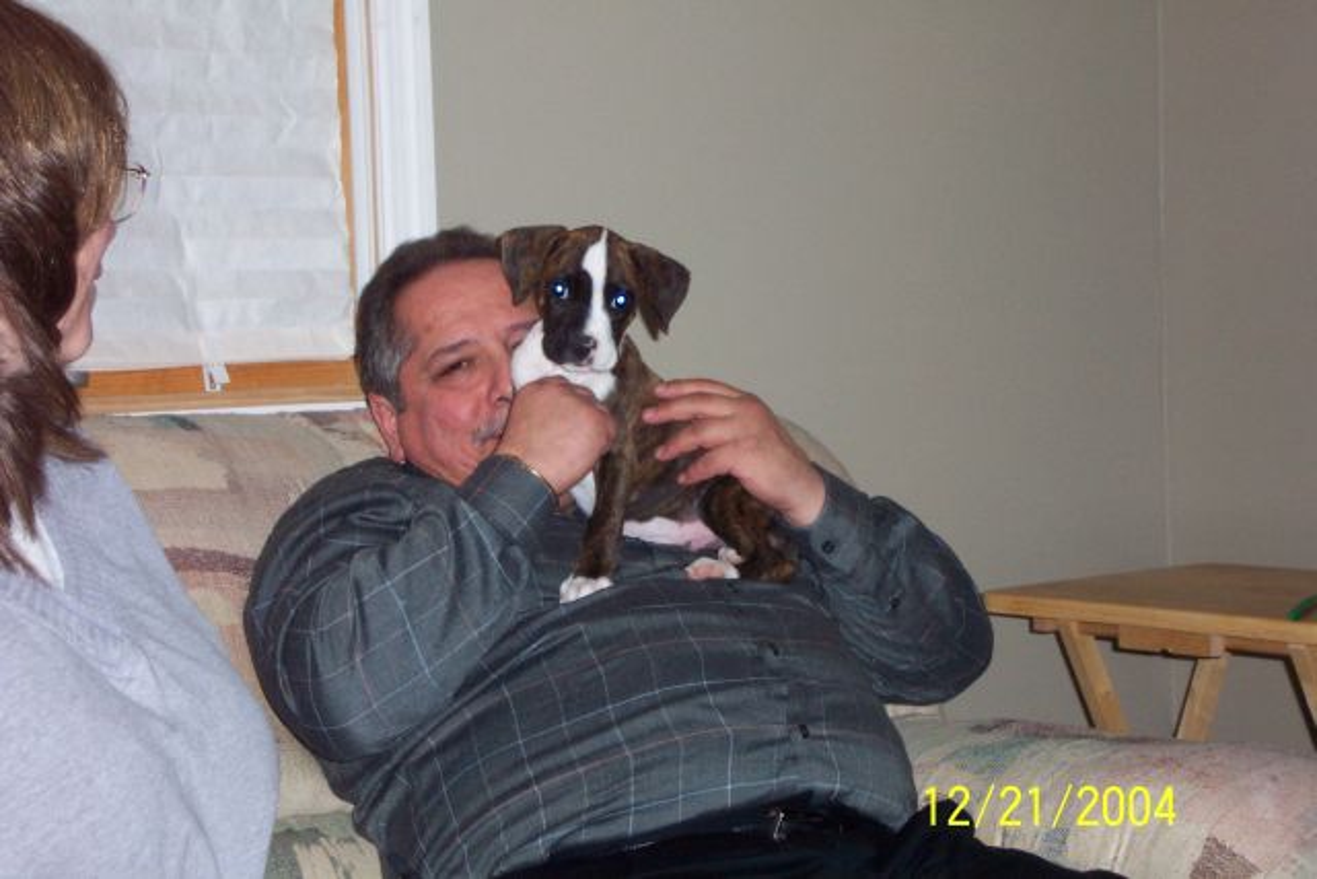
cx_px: 658
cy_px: 440
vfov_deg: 16.9
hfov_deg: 25.1
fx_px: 2964
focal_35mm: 81
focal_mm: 16.4
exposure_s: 1/60
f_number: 4
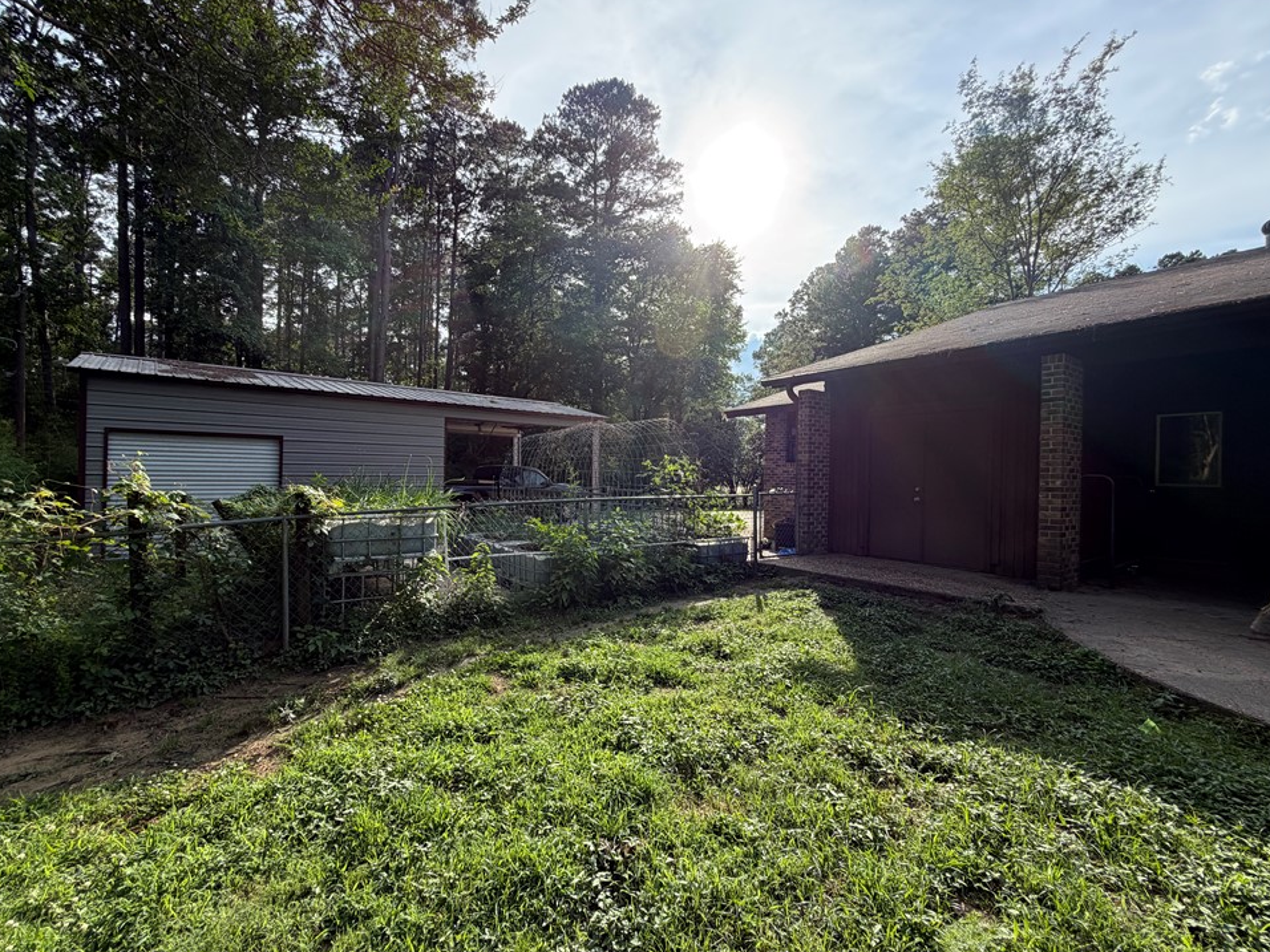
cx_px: 626
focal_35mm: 15
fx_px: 550
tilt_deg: -0.1
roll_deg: -1.2
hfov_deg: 98.2
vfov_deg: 81.7
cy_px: 475
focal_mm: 2.22
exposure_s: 1/502
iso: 50
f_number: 2.2
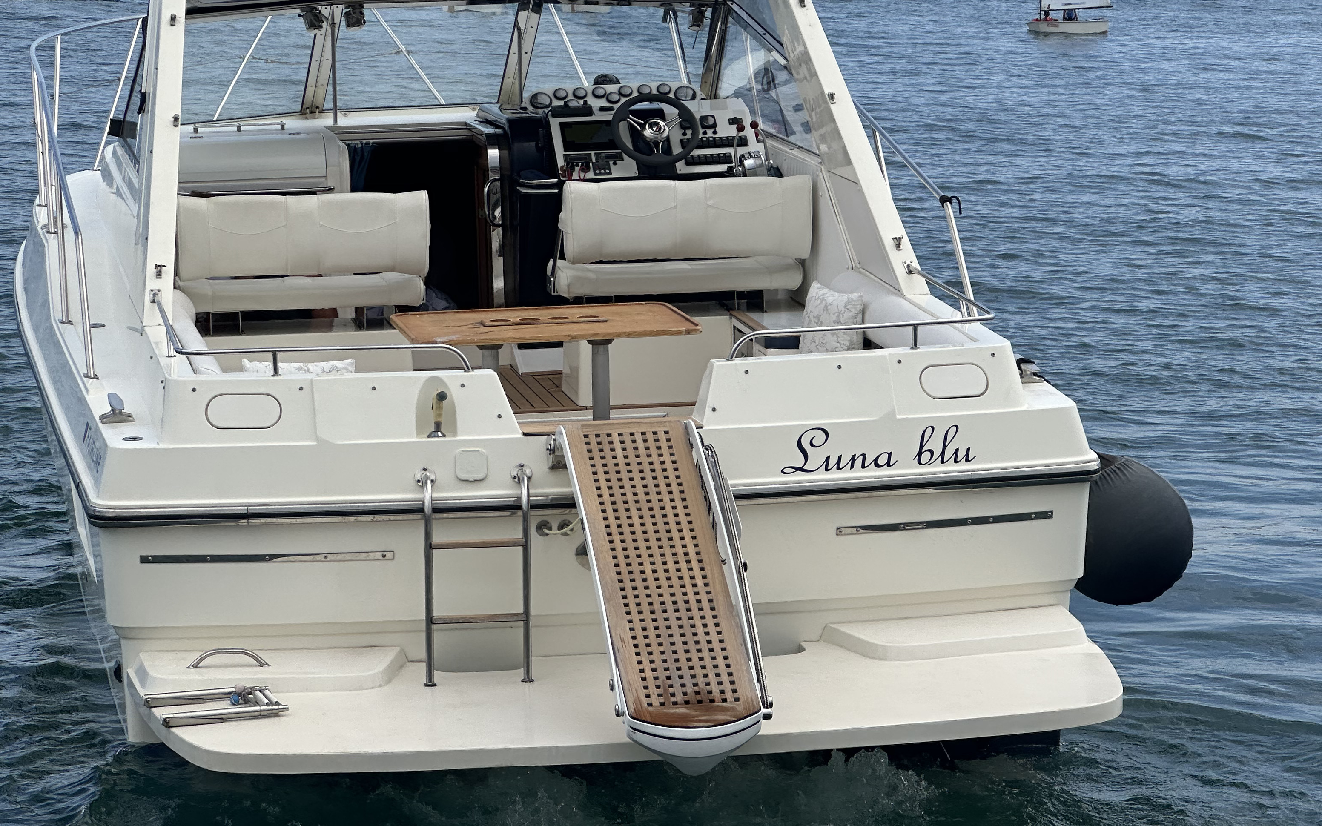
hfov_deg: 19.6
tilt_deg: -4.4
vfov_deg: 12.3
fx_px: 3819
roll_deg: -1.4
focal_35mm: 106
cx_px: 649
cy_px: 265
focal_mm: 9
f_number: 2.8
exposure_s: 1/661
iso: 32
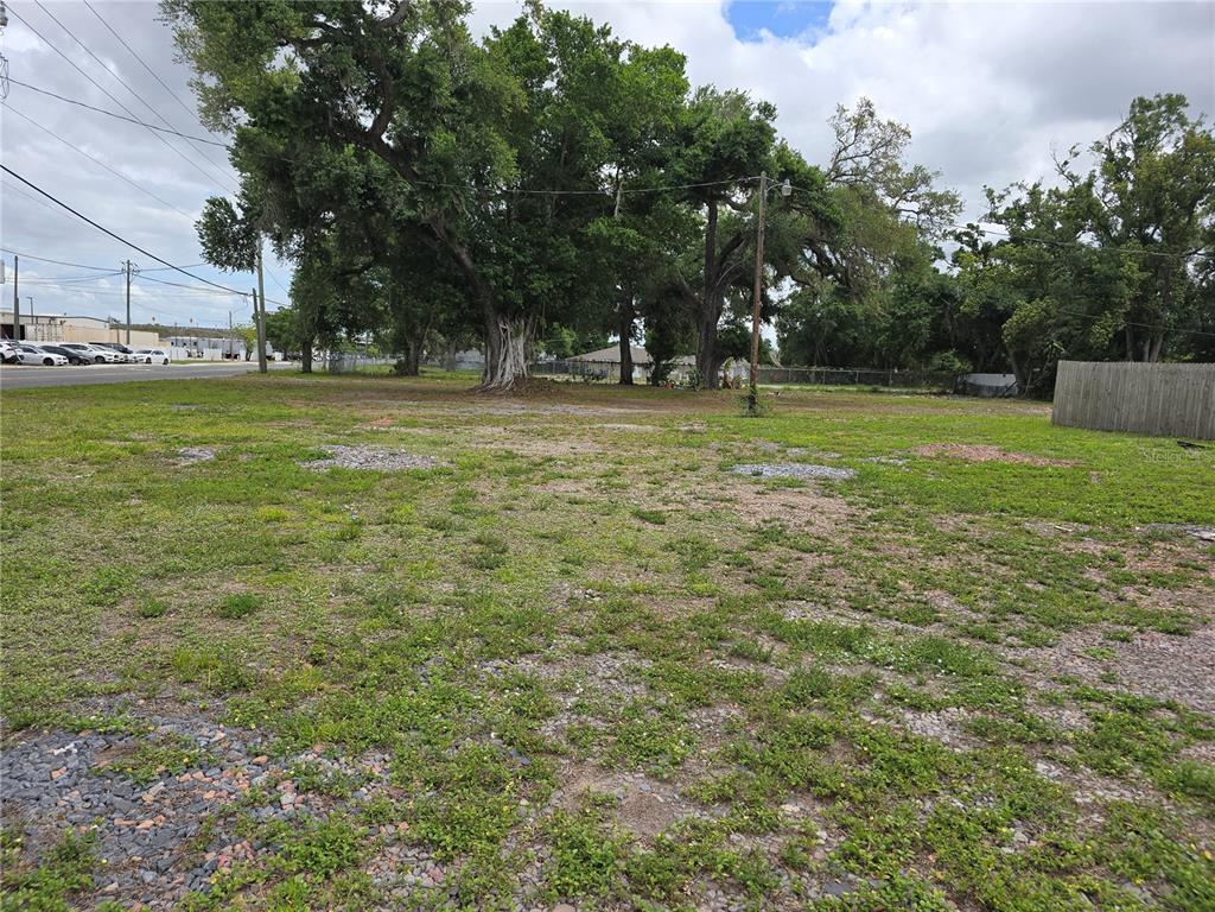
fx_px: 807
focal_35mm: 23
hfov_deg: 73.9
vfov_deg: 58.9
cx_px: 608
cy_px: 456
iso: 12
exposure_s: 1/717
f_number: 1.7
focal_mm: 6.3
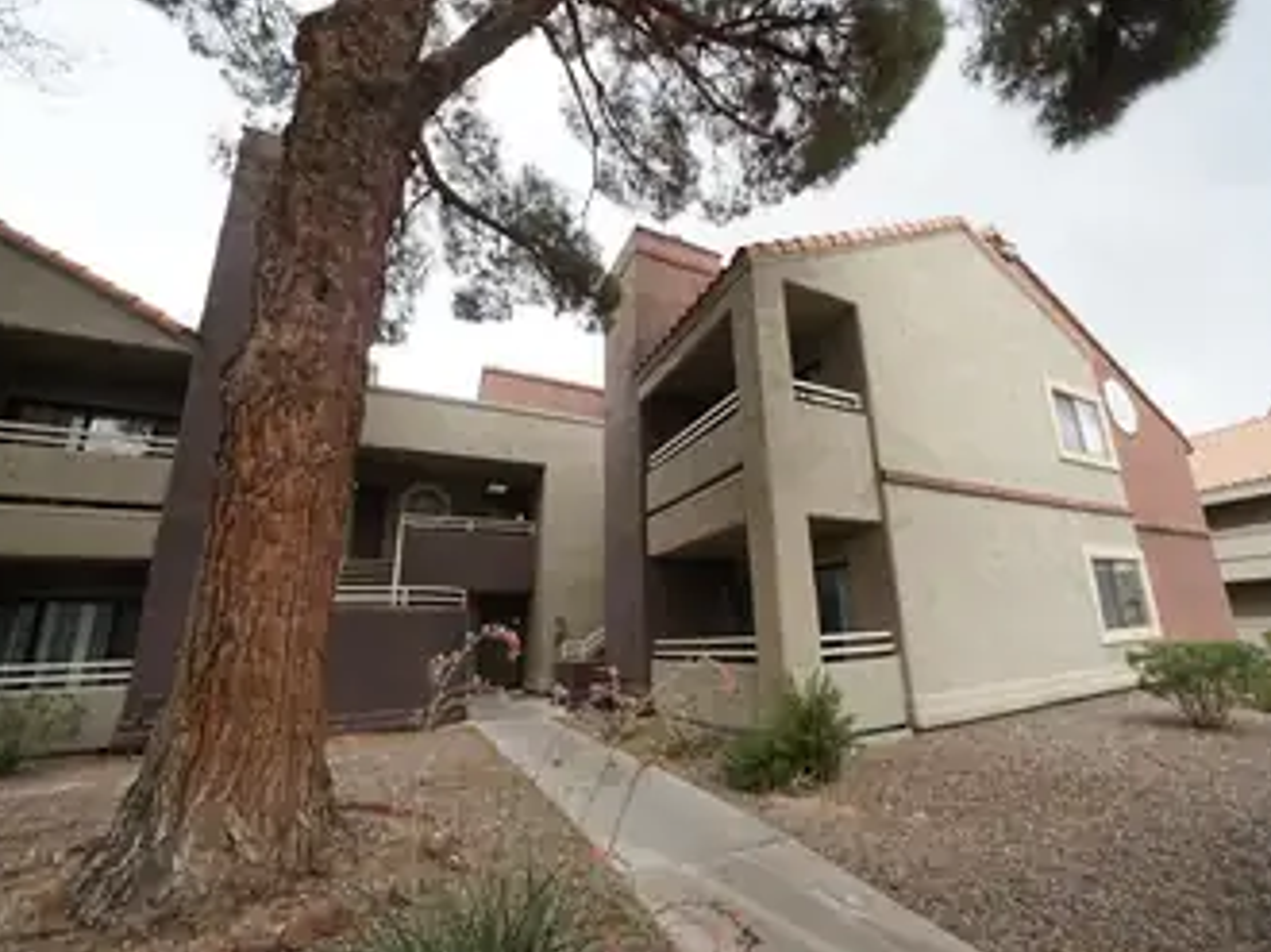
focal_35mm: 14
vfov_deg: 85.5
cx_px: 682
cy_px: 499
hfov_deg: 101.9
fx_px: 514
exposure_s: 1/125
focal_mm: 12
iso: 250
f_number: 9
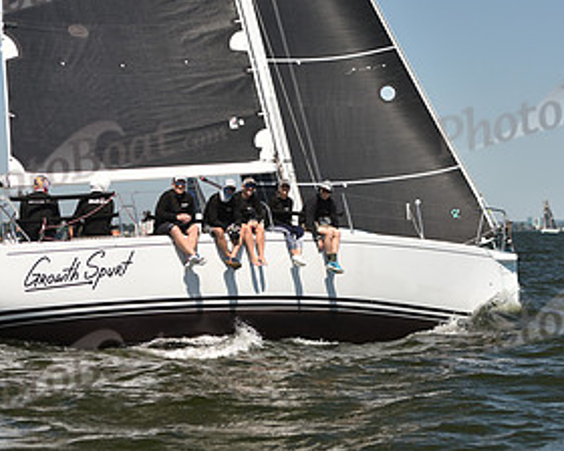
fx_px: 2270
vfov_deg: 11.4
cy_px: 239
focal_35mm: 136
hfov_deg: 14.2
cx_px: 332
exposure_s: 1/1600
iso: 250
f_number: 3.2
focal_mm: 70
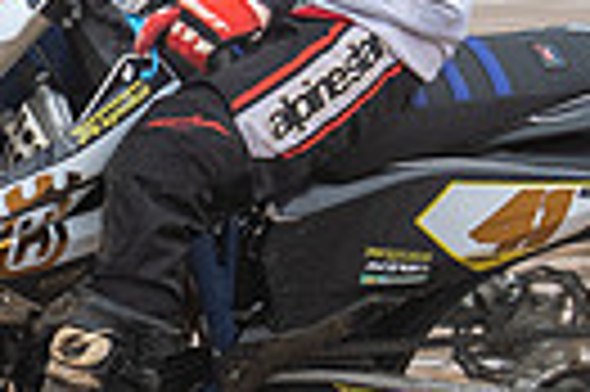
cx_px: -63
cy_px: 61
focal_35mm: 550
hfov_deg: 3.7
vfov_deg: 2.5
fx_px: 9003
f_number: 4
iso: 200
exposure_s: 1/400
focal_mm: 78
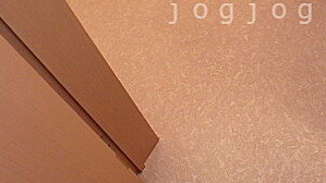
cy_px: 11
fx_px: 423
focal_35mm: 49
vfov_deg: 23.6
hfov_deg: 40.9
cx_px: 243
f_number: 3.5
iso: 250
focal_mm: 3.7
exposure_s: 1/30
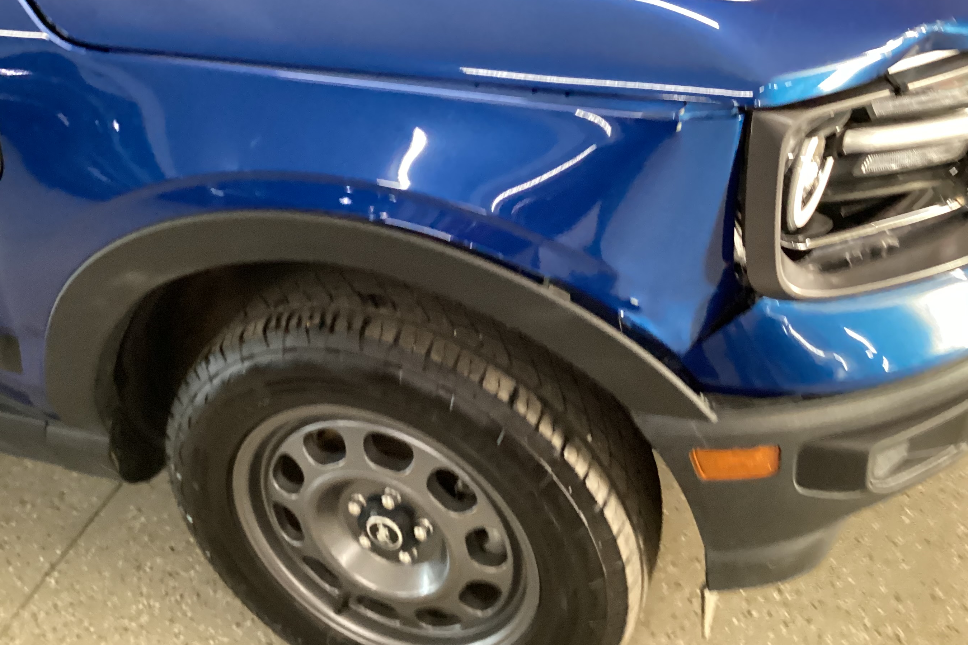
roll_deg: -1.8
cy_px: 227
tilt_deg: -29.0
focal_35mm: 39
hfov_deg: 49.5
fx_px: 1049
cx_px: 468
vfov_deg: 34.0
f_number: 2.4
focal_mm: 3.3
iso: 400
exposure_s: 1/40
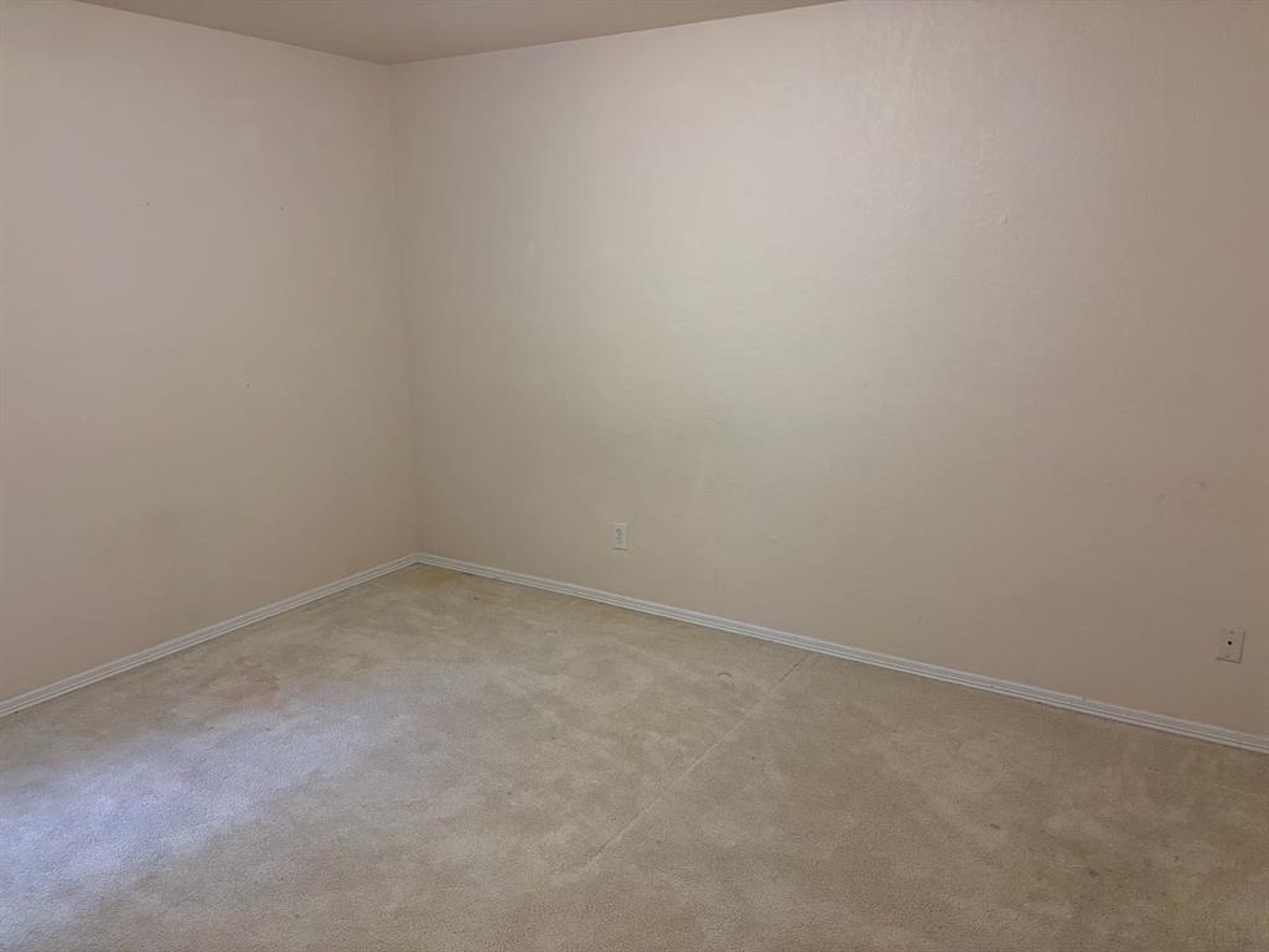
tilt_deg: -12.4
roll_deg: +0.0
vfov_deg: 53.1
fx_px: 953
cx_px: 634
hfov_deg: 67.3
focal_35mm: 26
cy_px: 476
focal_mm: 5.96
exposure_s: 1/60
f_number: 1.6
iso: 250
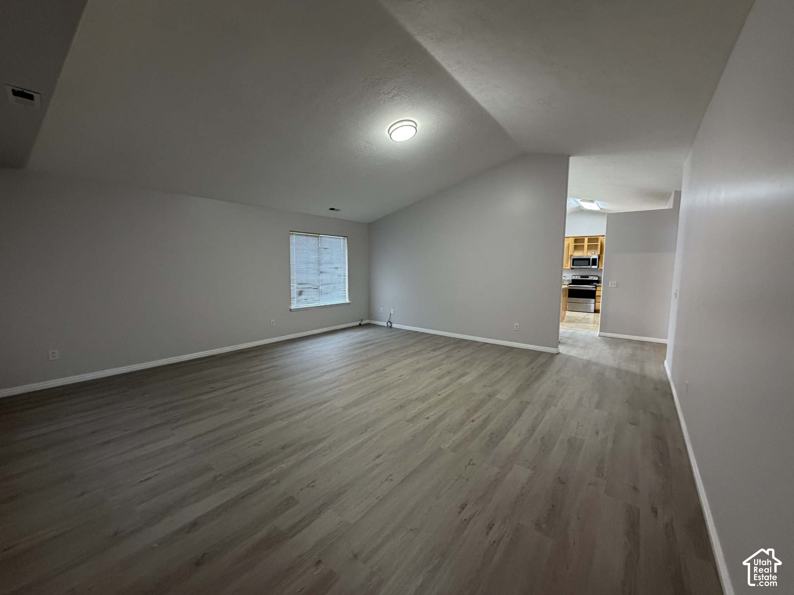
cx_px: 397
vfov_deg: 85.7
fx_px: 321
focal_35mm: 14
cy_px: 298
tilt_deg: -5.3
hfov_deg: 102.1
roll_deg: -0.7
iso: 400
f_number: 2.2
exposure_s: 1/60
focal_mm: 2.22
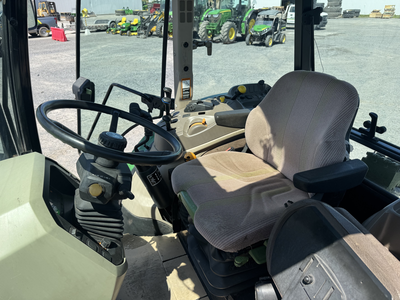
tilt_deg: -27.2
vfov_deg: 56.8
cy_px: 150
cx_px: 200
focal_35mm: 24
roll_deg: +1.4
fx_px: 277
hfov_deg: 71.6
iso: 80
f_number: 1.78
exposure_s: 1/2331
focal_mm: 6.76
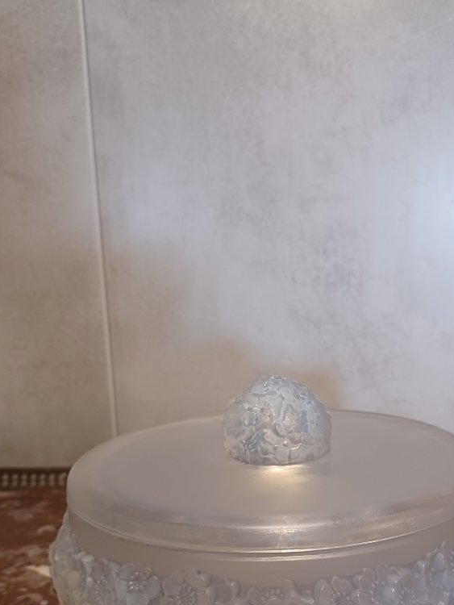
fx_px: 699
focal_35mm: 40
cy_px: 381
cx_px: 283
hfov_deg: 35.8
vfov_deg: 46.3
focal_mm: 4.6
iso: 250
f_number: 1.8
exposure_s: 1/50
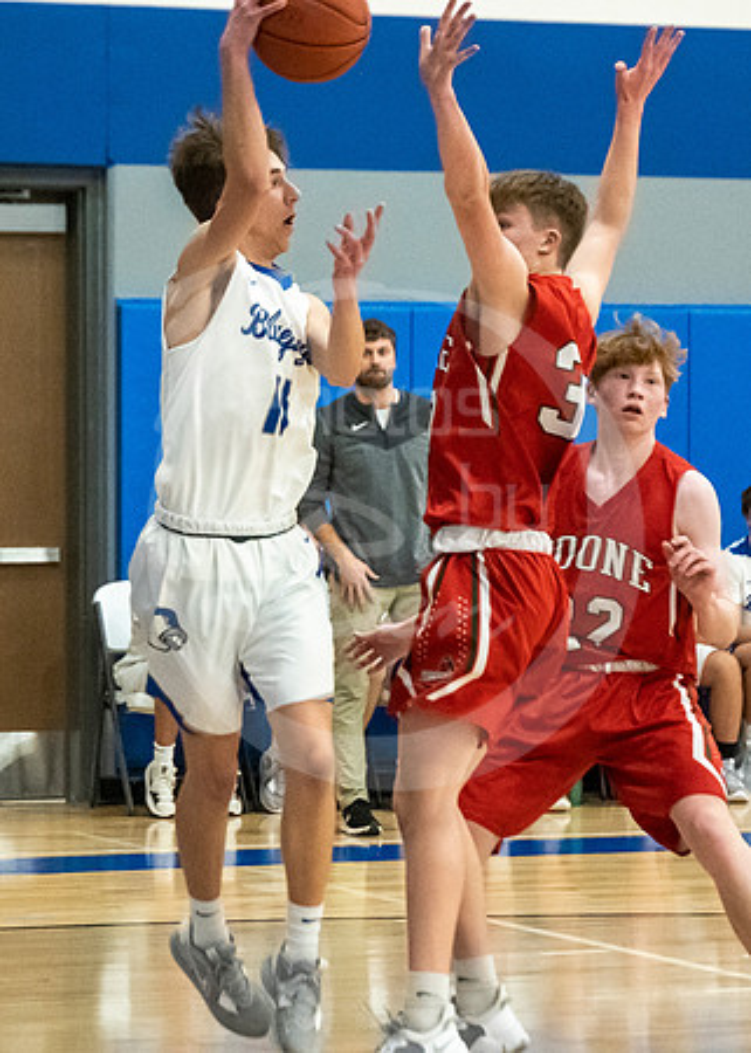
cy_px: 526
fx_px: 4649
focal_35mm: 156
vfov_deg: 12.9
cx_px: 226
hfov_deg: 9.2
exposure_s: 1/1000
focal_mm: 71
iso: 3200
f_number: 2.8
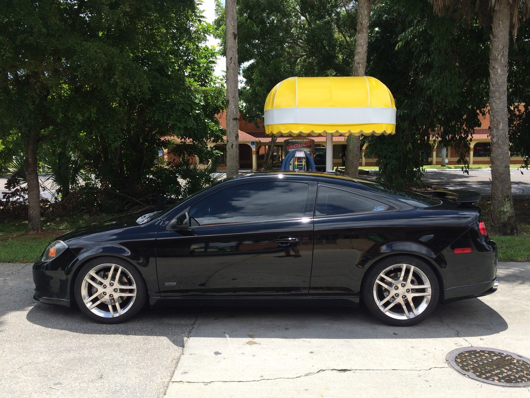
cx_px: 265
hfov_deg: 61.7
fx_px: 444
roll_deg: +0.1
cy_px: 199
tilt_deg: -5.6
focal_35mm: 29
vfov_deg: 48.2
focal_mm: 4.15
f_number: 2.2
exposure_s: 1/1140
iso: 32
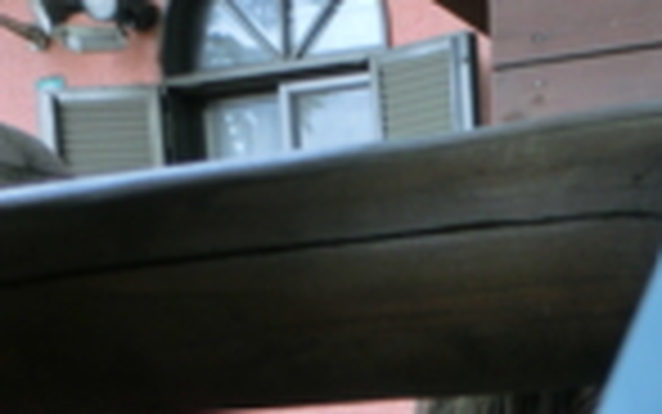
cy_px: 634
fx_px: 1245
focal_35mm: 69
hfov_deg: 25.9
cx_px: 838
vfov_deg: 17.0
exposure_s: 1/125
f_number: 3
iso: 100
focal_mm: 4.24
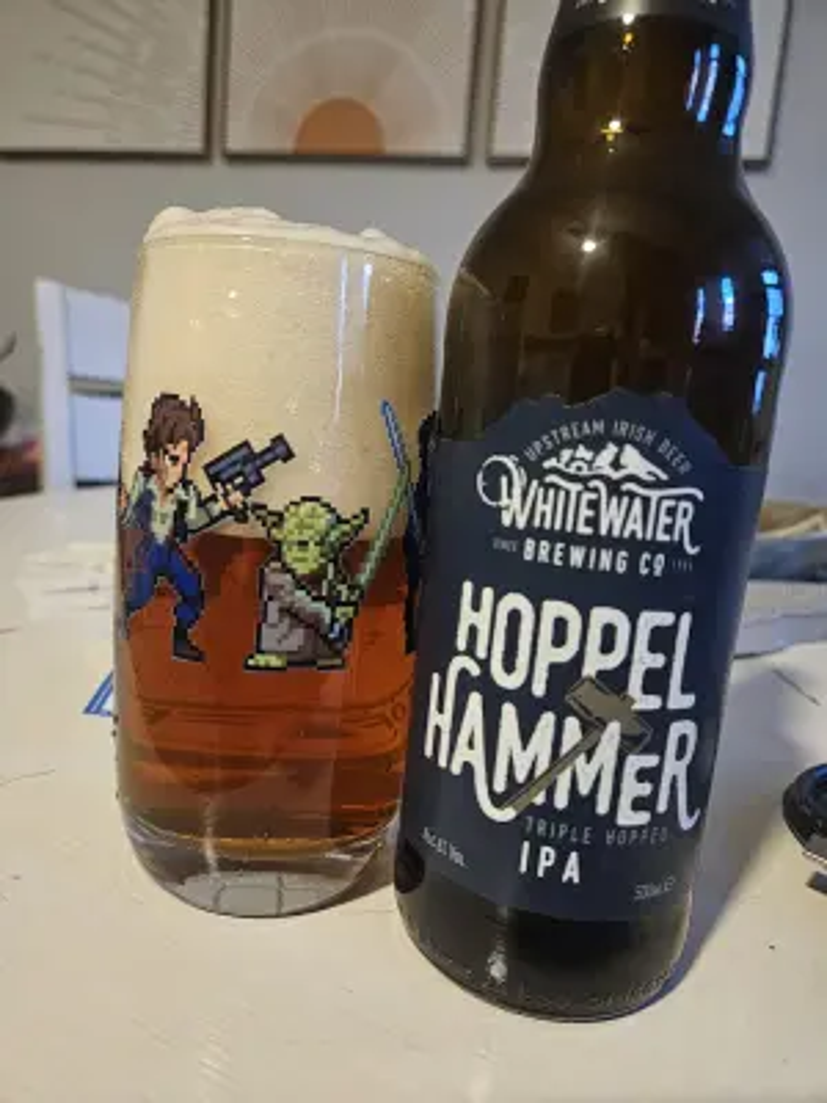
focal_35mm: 23
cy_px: 552
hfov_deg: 58.9
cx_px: 414
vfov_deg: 73.9
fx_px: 733
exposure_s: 1/24
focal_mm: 5.4
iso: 800
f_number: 1.8
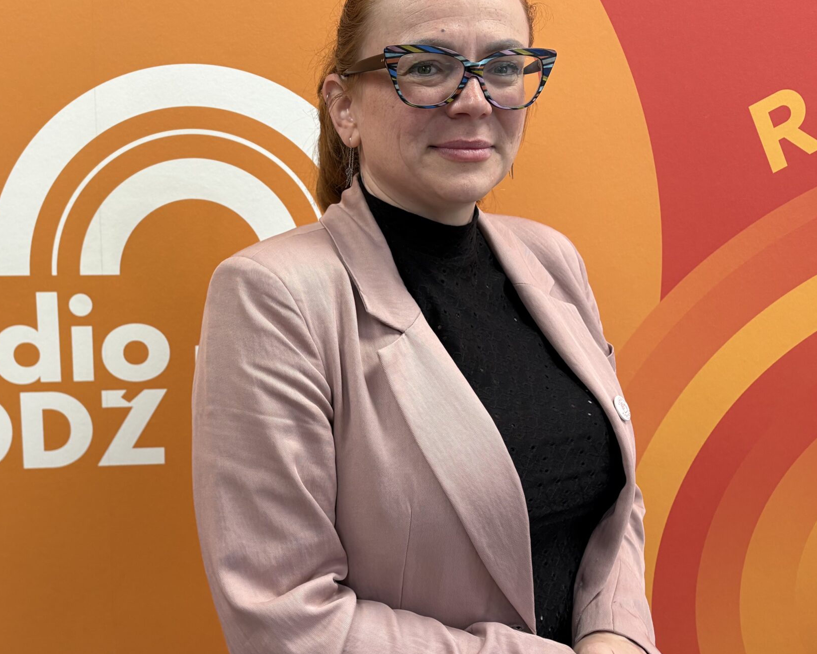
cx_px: 244
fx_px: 967
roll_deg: +0.0
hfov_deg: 44.8
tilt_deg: -13.0
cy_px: 361
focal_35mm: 40
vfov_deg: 37.3
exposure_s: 1/100
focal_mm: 5.96
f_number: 1.6
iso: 125
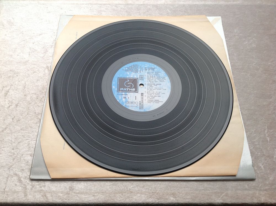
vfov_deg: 40.6
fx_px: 279
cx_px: 138
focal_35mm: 35
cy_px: 103
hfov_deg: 52.7
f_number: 2.4
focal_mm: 4.28
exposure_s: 1/60
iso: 64
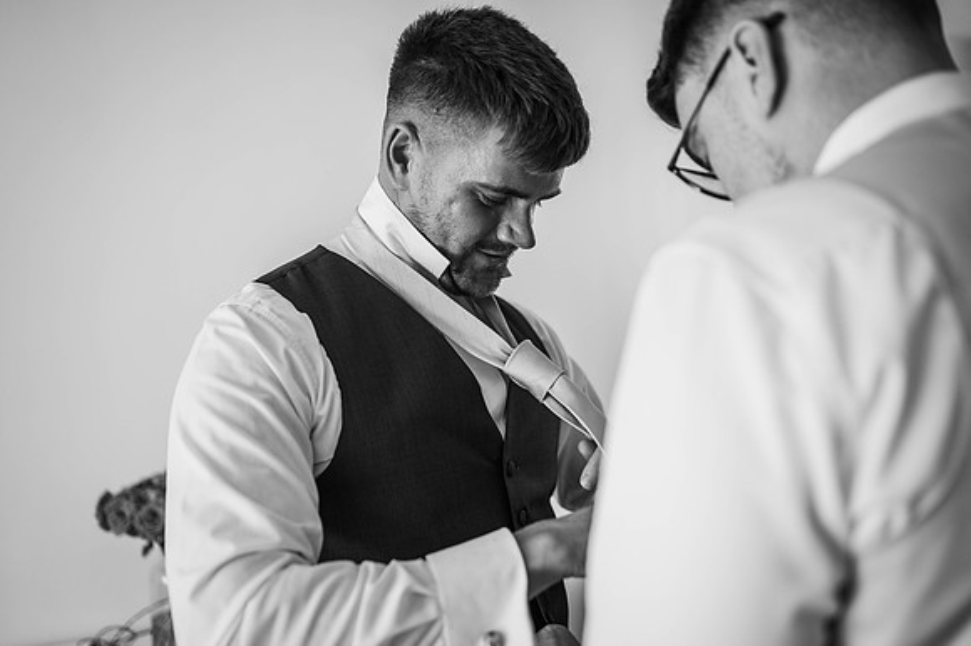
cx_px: 486
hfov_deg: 54.5
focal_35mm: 35
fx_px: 943
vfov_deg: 37.8
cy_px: 323
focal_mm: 35
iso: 200
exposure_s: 1/200
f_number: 2
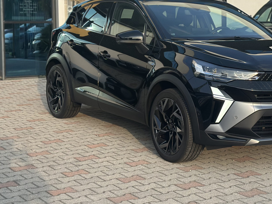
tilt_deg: -3.3
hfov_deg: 24.5
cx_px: 202
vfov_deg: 18.6
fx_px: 621
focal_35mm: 79
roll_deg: -0.3
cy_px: 58
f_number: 1.78
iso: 100
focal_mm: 6.86
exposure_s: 1/2114
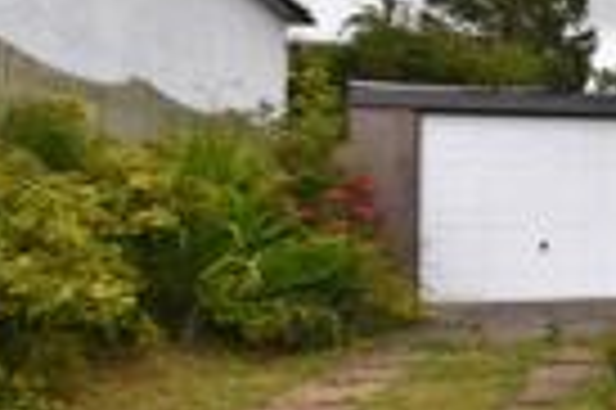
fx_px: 889
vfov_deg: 25.9
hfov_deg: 24.7
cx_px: 1012
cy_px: 241
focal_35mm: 52
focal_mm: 10
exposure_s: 1/200
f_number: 7.1
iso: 100
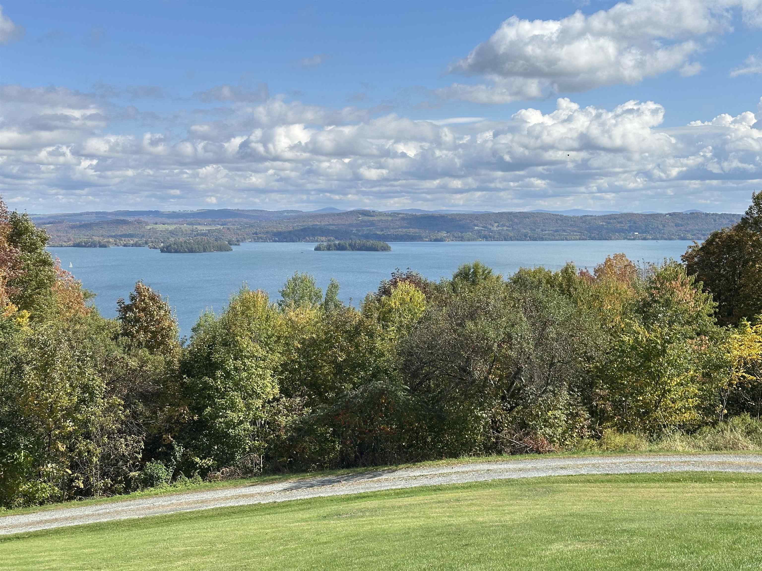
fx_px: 1057
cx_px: 381
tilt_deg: -3.8
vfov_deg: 30.3
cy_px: 286
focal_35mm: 48
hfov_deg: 39.7
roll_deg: +0.4
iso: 64
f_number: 1.78
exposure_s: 1/4016
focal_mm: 6.86
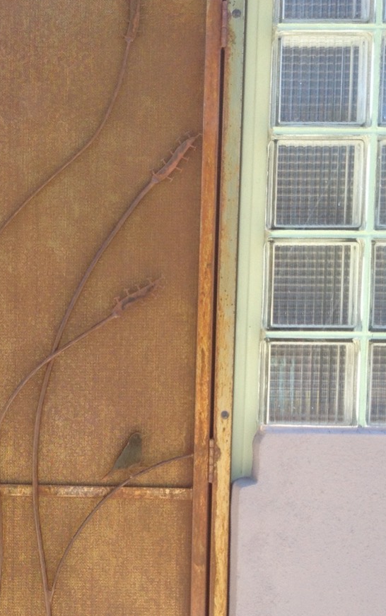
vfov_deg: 30.1
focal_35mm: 68
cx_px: 34
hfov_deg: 18.8
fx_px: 1144
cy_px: 388
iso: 50
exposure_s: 1/203
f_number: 2.4
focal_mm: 4.28
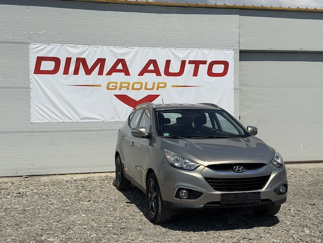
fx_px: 448
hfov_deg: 39.7
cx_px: 162
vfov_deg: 30.3
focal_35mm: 48
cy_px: 122
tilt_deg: -0.9
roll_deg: +0.3
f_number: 1.78
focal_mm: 6.76
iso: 80
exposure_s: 1/16129
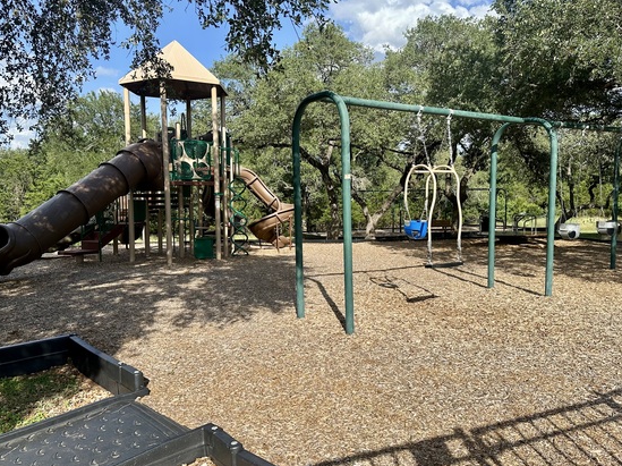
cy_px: 229
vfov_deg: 49.7
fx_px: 503
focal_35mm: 28
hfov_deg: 63.5
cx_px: 316
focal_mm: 6.86
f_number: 1.78
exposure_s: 1/3155
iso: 80
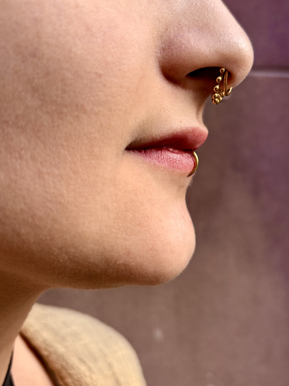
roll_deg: -0.9
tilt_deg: +2.5
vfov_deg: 49.9
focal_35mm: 37
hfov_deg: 38.4
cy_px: 157
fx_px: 412
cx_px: 181
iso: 50
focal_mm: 5.96
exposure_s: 1/435
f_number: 1.6
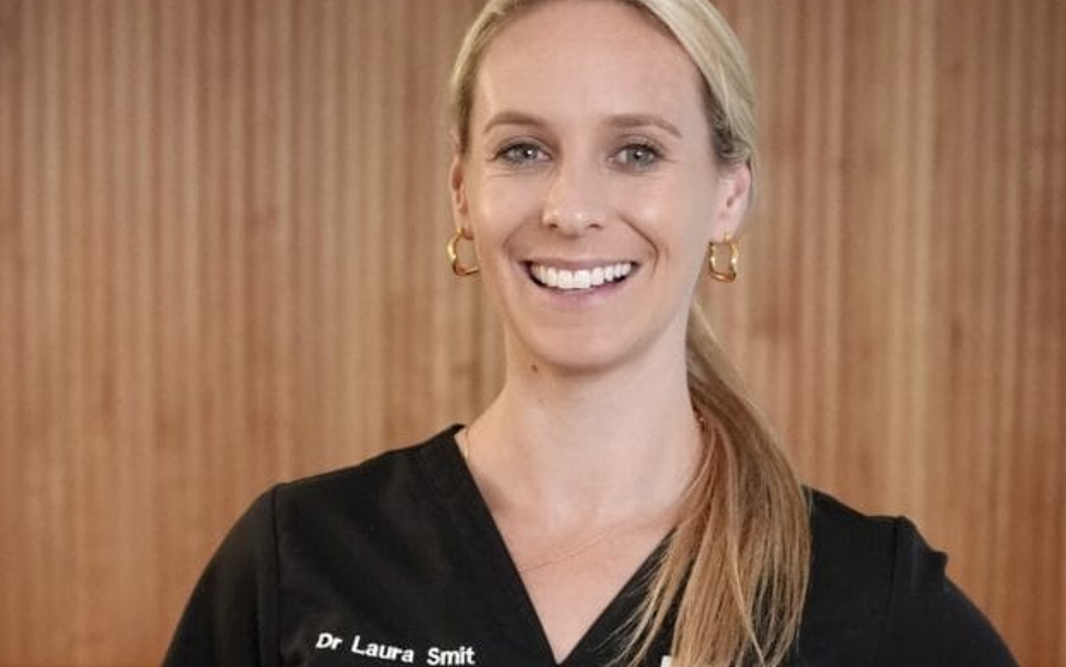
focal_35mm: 59
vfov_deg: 22.0
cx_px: 566
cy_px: 338
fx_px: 1714
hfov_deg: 34.5
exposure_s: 1/160
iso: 8000
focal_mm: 50
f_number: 4
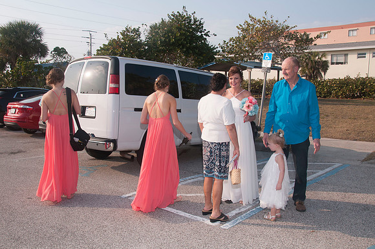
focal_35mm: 30
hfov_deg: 62.0
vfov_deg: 43.5
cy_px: 124
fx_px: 312
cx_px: 188
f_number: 10
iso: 100
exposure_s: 1/250
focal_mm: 20
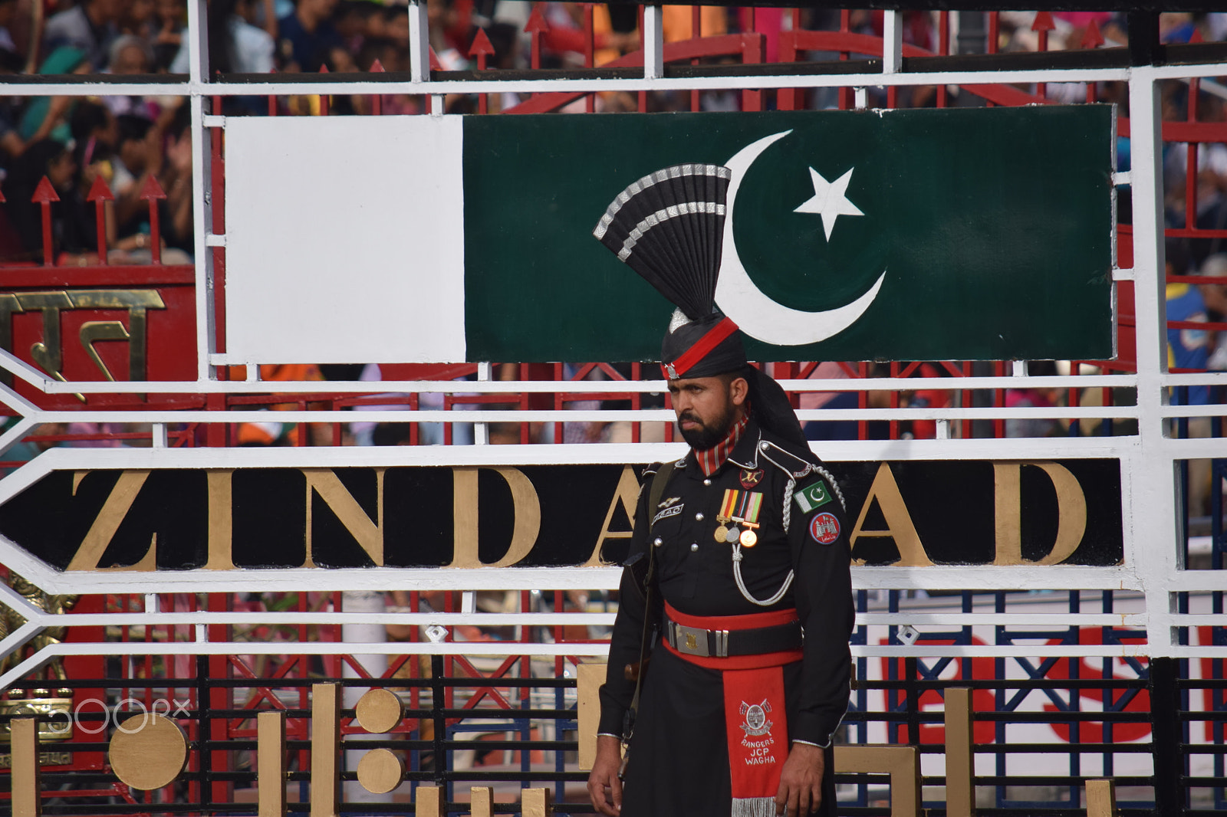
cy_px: 408
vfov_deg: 3.1
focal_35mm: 450
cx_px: 614
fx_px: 15333
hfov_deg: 4.6
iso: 400
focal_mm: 300
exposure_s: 1/1250
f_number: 5.6
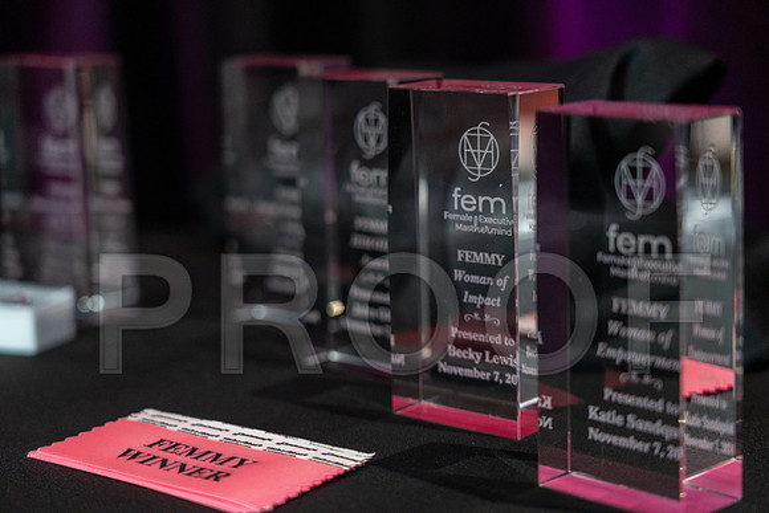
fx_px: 1560
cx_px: 384
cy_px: 256
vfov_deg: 18.7
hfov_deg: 27.7
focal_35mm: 73
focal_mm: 73
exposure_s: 1/60
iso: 3200
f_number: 4
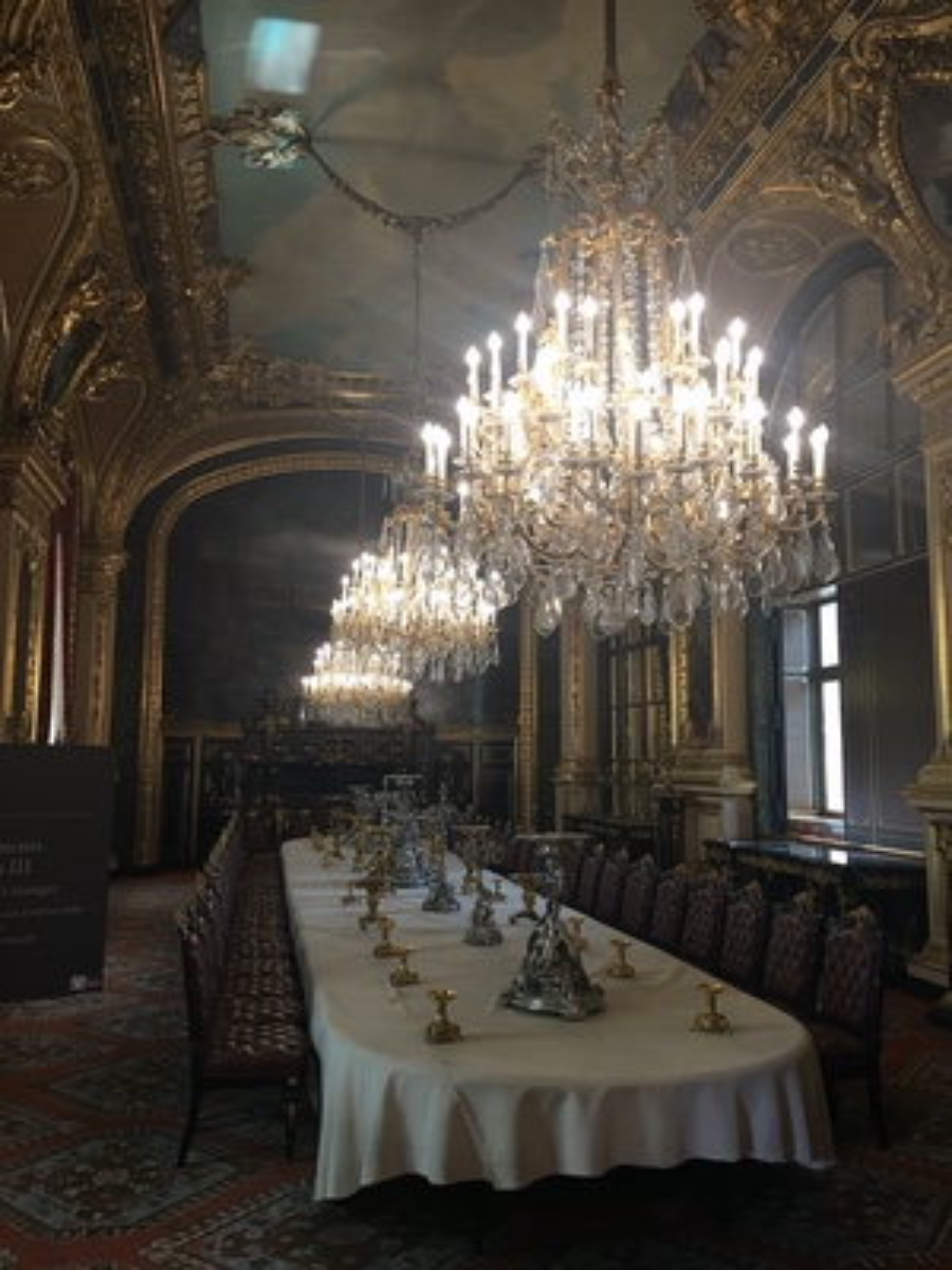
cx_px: 476
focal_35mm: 29
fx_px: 1063
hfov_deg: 48.2
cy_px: 635
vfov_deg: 61.7
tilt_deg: +7.6
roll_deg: -0.7
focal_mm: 4.15
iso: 50
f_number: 2.2
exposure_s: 1/17
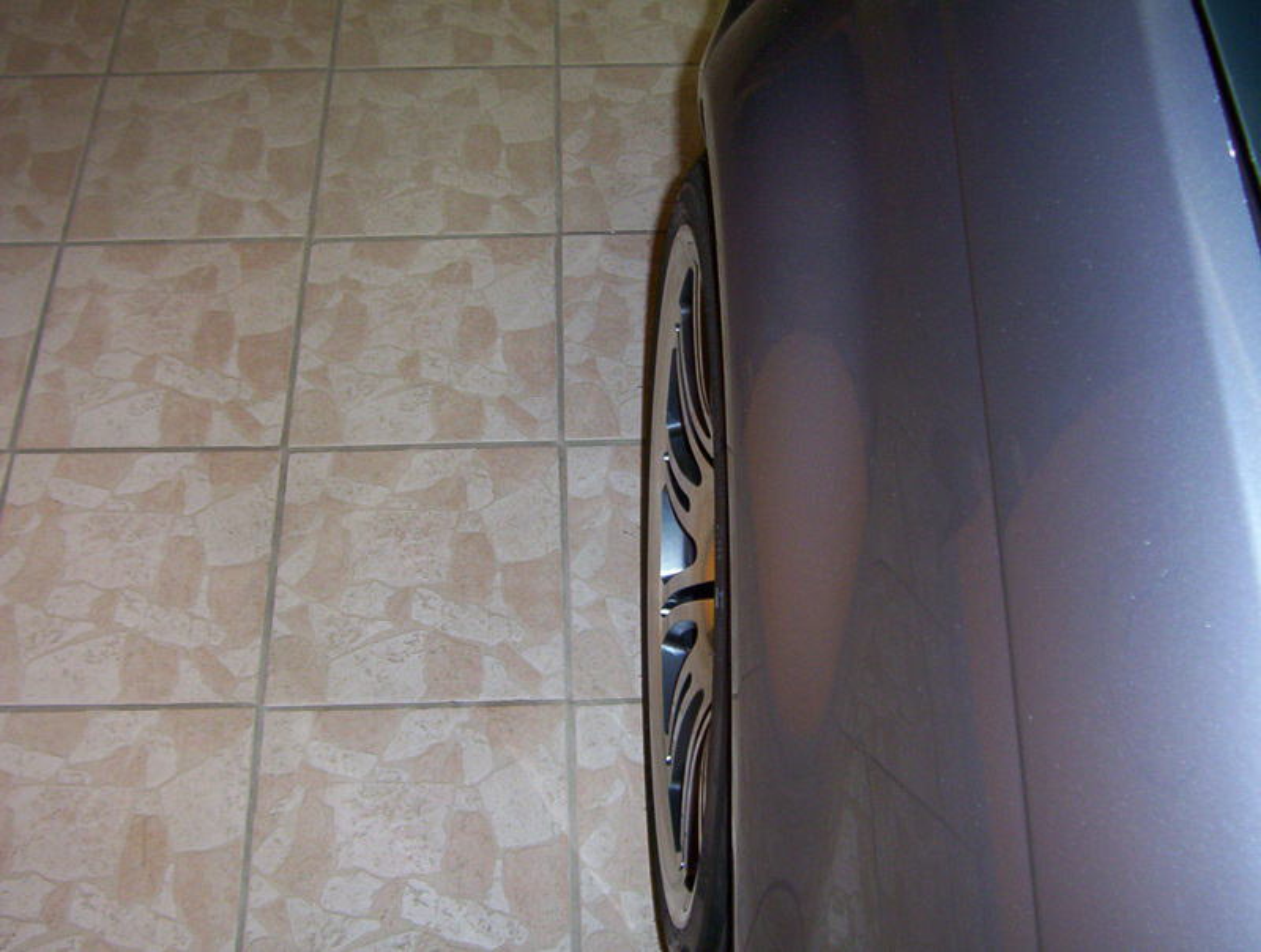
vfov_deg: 39.8
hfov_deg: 51.2
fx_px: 1315
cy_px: 476
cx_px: 630
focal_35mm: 36
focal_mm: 5.54
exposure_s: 1/30
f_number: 2.76
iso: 140
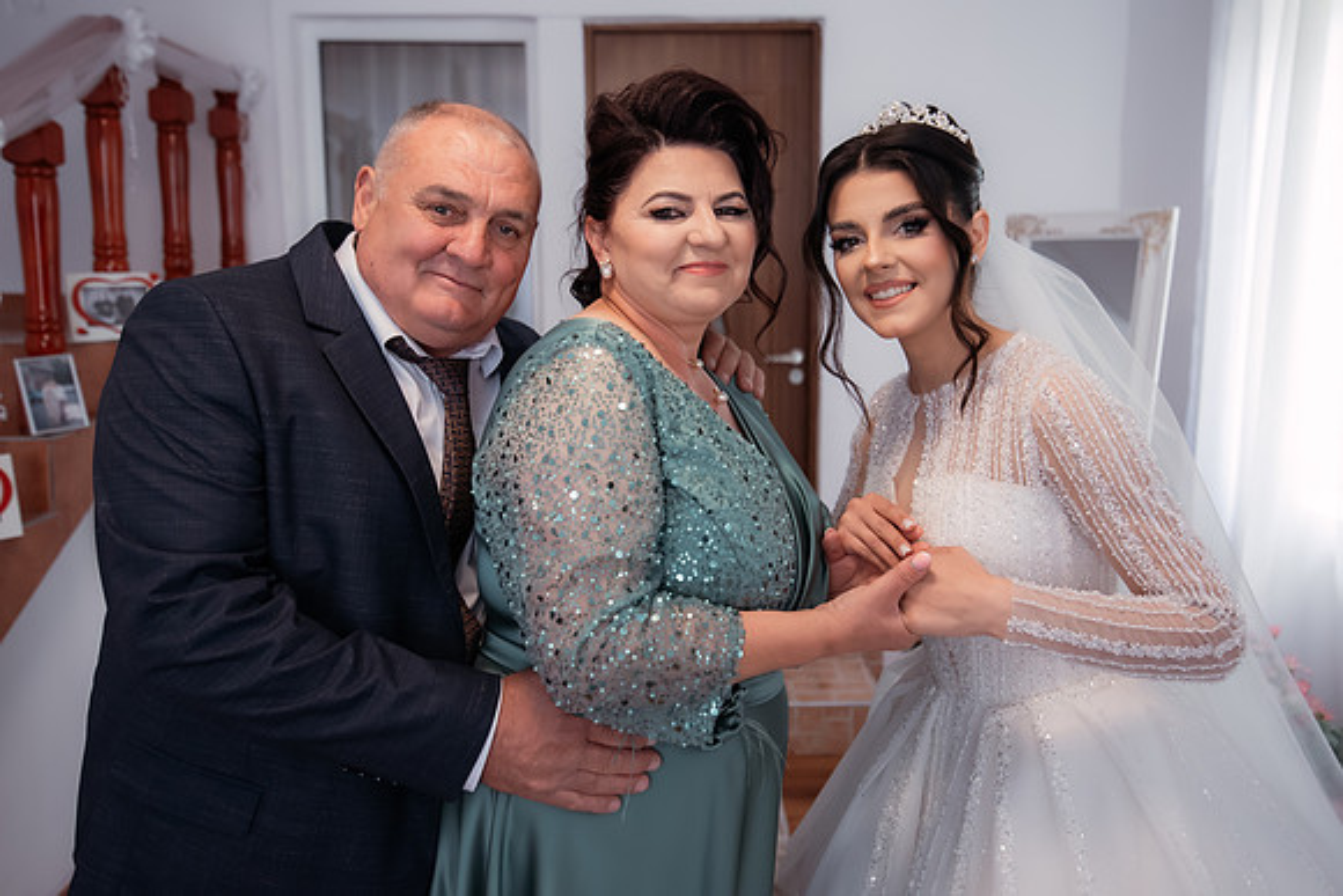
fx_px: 1065
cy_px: 385
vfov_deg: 45.5
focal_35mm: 29
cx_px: 691
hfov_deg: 64.5
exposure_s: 1/250
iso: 1600
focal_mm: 25
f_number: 2.8
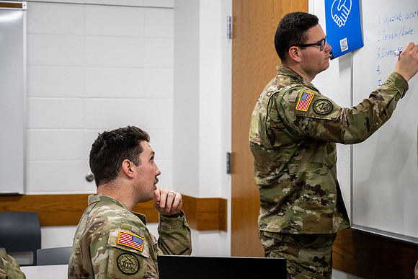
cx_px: 209
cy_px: 140
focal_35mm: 73
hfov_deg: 27.8
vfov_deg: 18.8
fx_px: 843
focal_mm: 70
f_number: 4
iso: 2500
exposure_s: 1/400
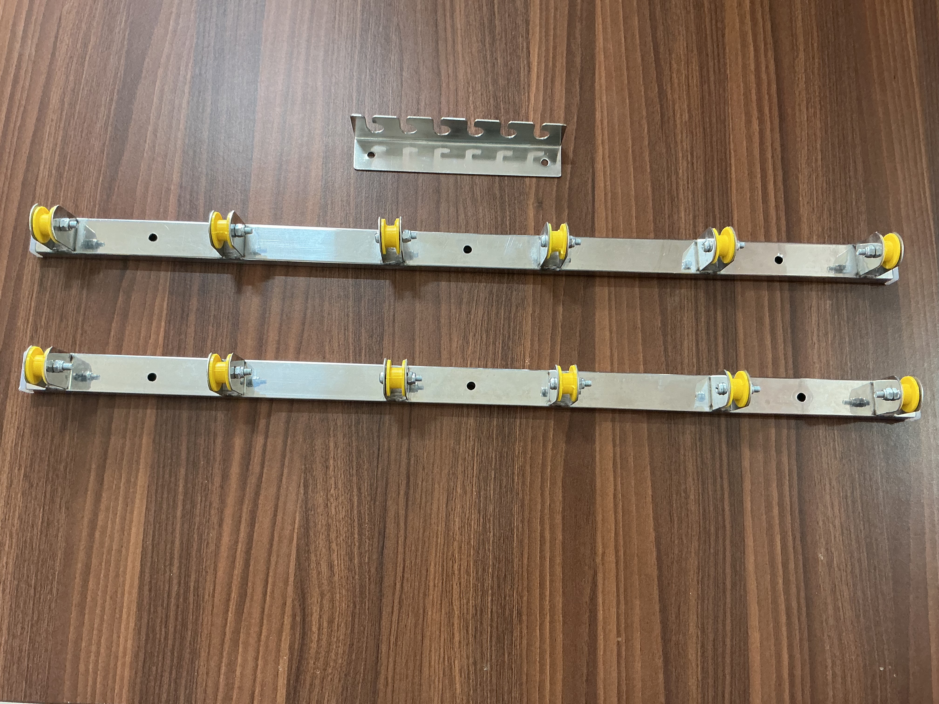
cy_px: 352
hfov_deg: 61.7
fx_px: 787
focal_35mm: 29
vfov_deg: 48.2
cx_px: 470
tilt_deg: -79.5
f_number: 1.8
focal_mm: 3
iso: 80
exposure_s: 1/50
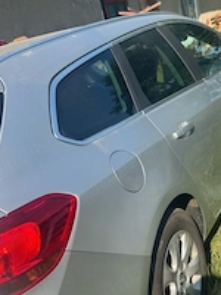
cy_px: 180
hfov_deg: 29.8
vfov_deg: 39.5
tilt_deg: -20.5
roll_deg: +11.9
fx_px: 409
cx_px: 162
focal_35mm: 48
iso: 80
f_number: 1.78
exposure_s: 1/2252
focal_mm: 6.76
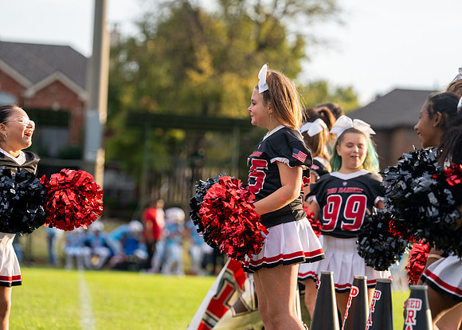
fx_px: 2311
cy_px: 163
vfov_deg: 8.2
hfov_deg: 11.4
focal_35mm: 176
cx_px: 243
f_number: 4
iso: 400
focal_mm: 165
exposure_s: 1/1000
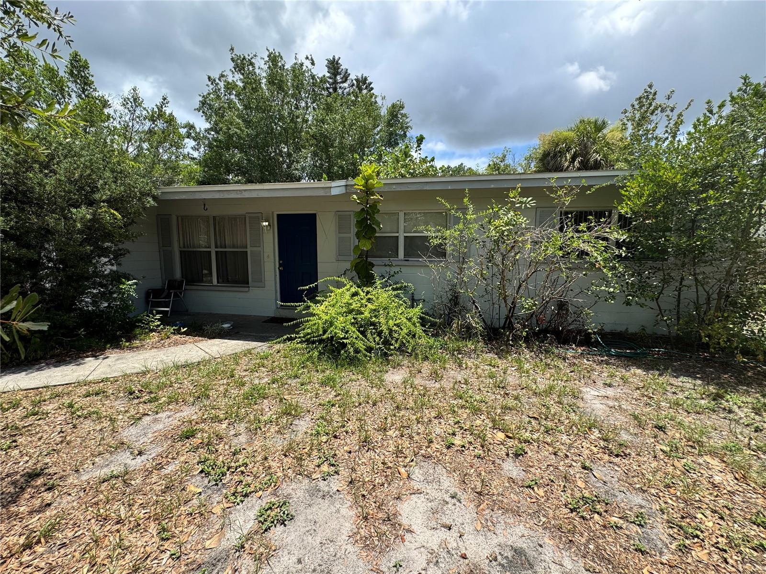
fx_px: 310
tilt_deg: -8.7
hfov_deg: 102.1
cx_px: 383
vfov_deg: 85.7
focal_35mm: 14
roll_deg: -0.5
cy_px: 287
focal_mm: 2.22
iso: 50
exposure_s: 1/980
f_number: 2.2
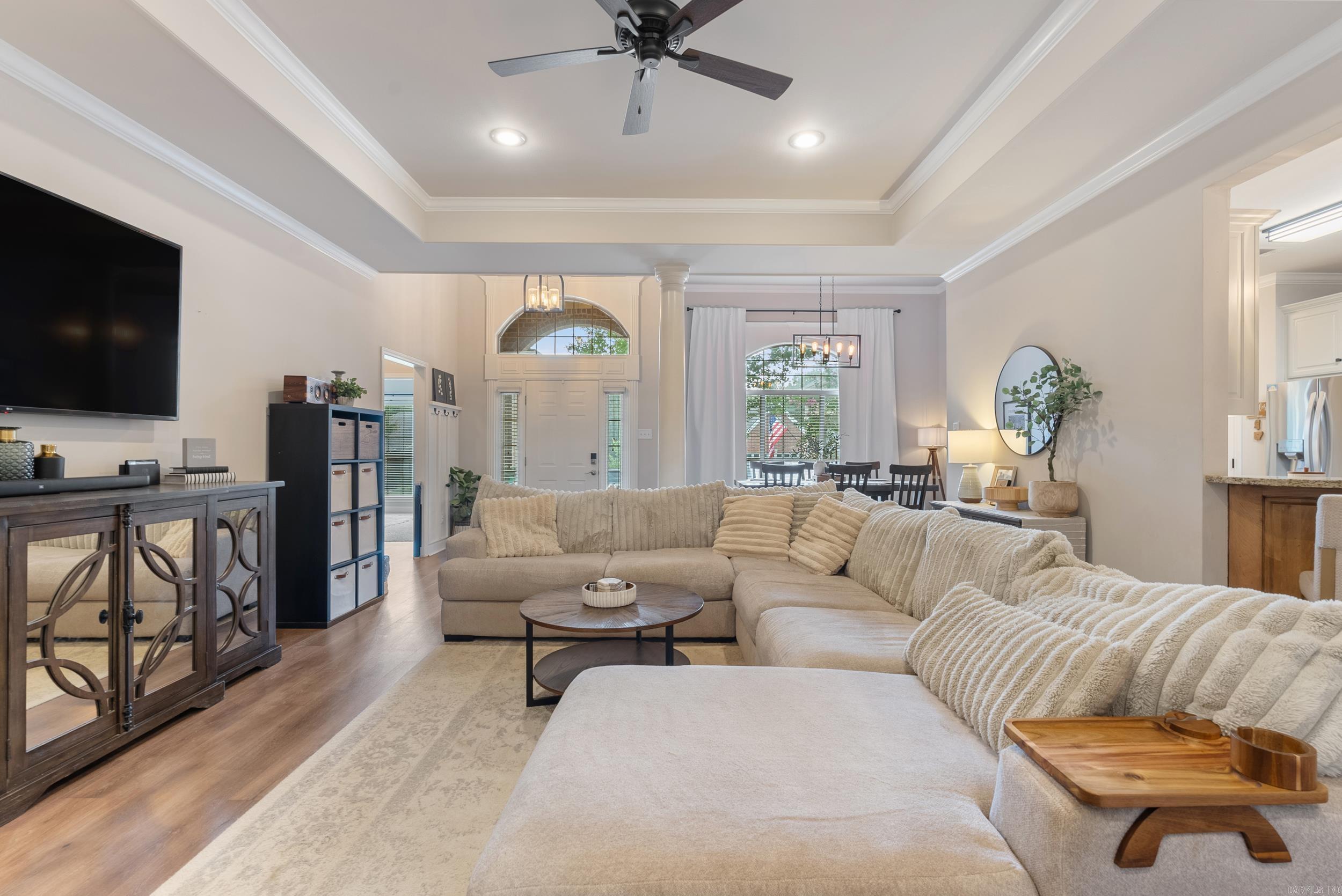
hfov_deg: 96.7
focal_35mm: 16
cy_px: 448
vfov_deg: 73.8
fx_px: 597
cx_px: 671
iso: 250
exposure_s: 1.6
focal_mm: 16
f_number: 9
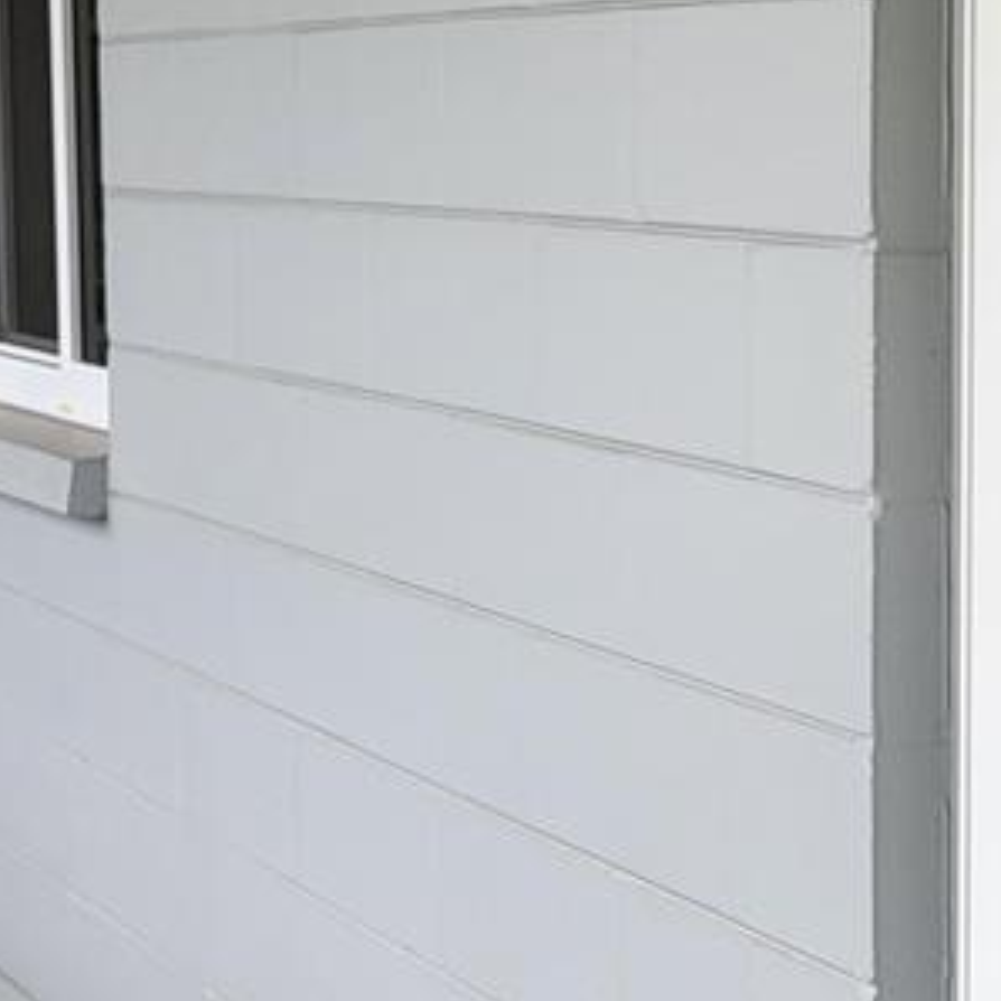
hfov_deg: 20.8
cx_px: 1115
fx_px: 2585
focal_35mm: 79
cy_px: 359
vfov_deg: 21.9
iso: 40
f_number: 1.8
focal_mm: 5.4
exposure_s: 1/566
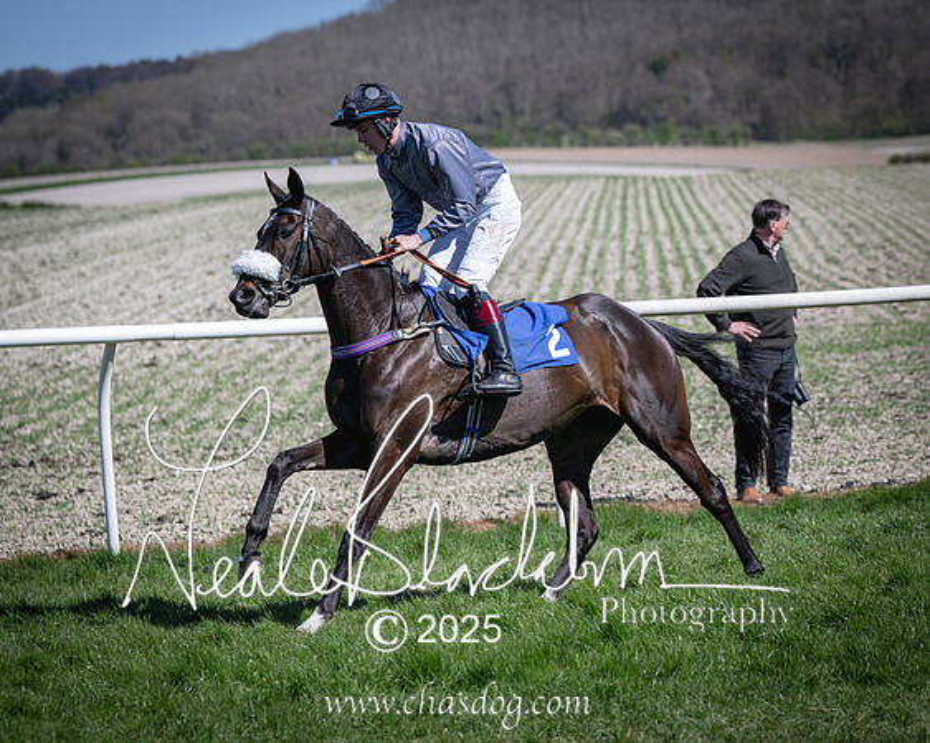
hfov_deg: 13.2
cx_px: 614
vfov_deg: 10.5
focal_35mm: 146
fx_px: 4028
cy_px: 371
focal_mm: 115
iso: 160
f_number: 4
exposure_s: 1/2000
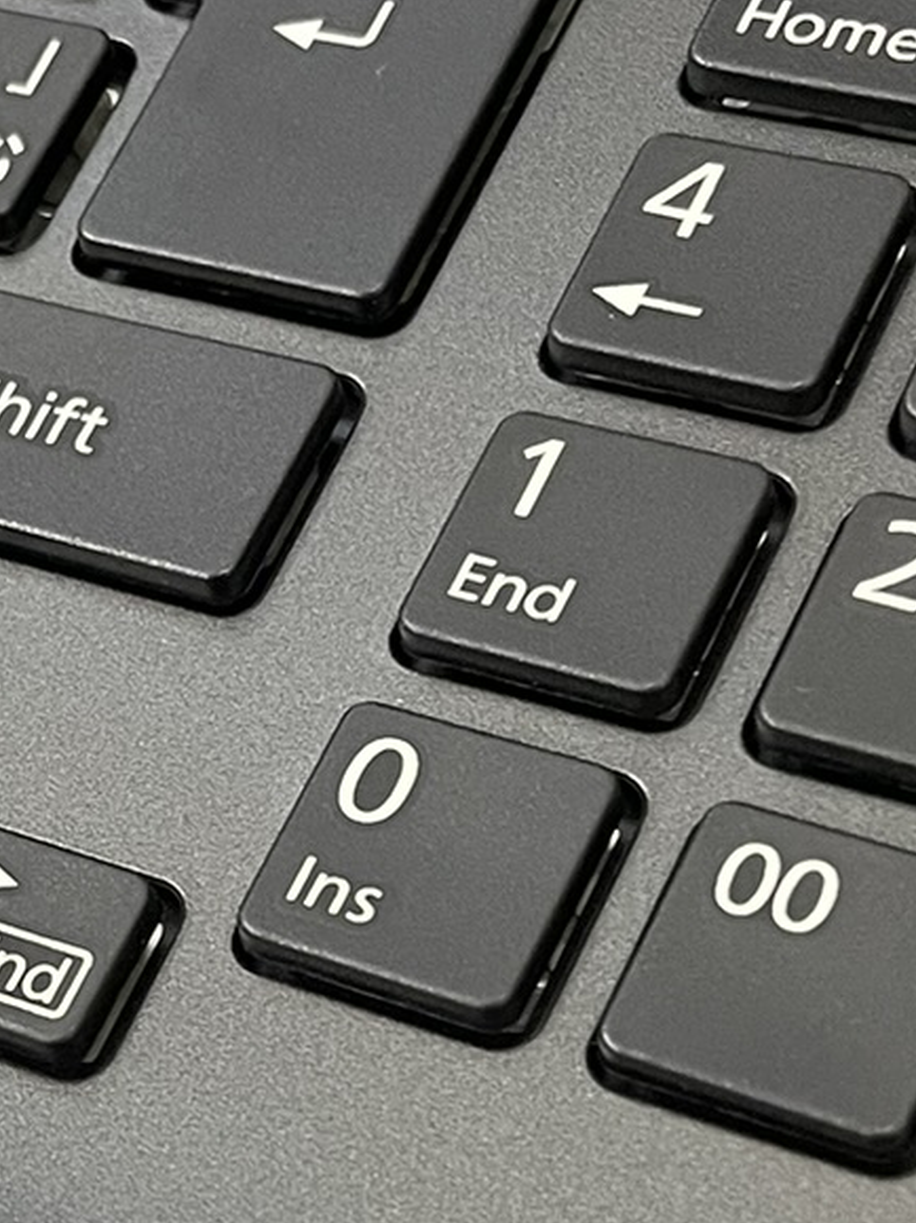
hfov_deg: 15.3
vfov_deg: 21.0
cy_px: 1029
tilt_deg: -54.5
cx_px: -257
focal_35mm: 92
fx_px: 3247
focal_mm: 4.2
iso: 160
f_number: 1.6
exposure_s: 1/60
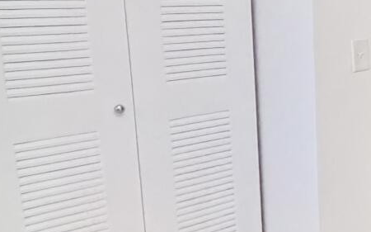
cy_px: 118
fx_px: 667
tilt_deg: -11.8
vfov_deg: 19.7
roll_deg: -2.3
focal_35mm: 66
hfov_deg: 24.9
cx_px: 534
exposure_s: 1/120
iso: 160
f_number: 2.2
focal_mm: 2.22
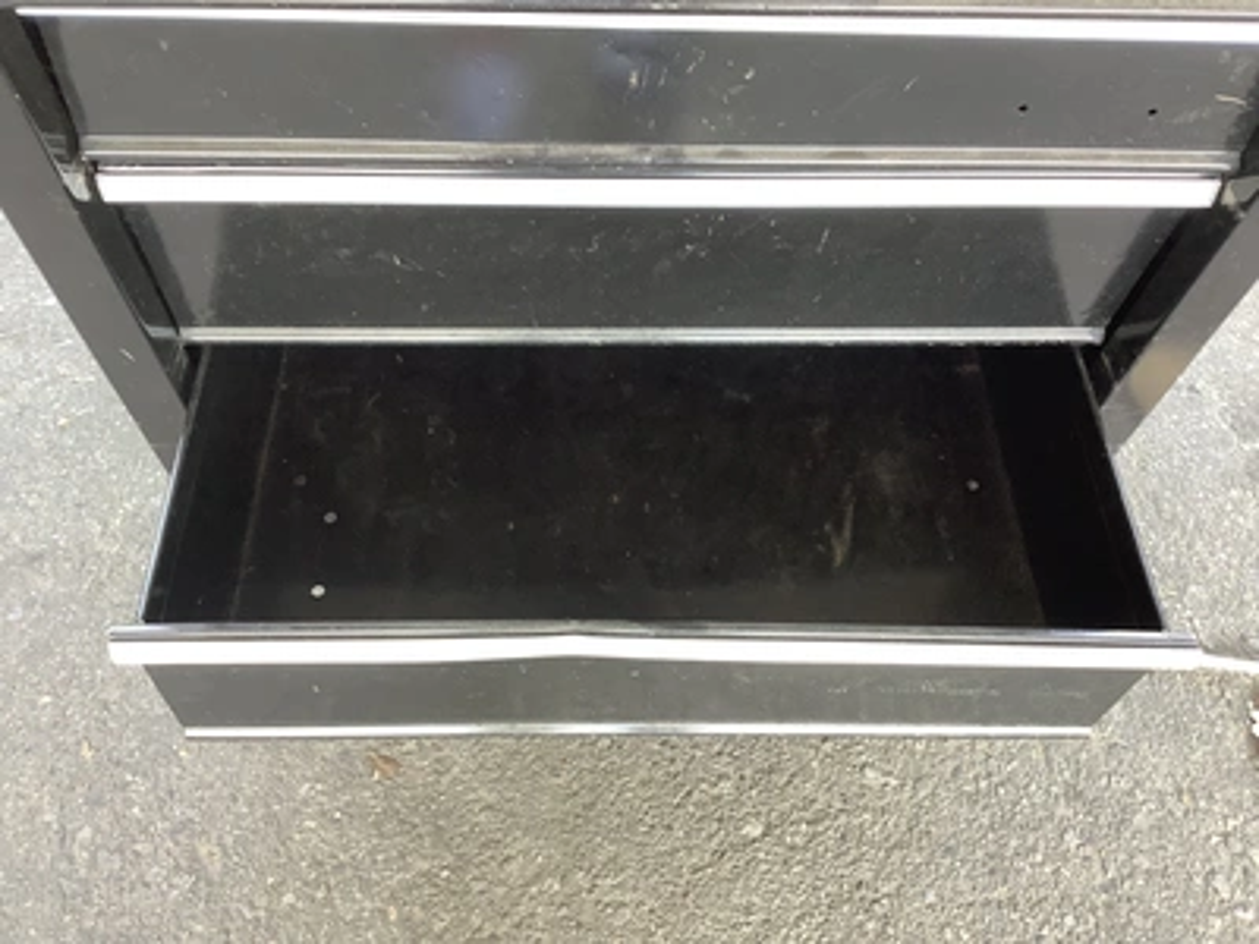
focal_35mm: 31
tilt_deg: -60.4
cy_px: 472
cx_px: 630
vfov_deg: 45.4
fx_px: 1127
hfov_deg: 58.4
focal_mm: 3.3
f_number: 2.4
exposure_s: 1/50
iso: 80
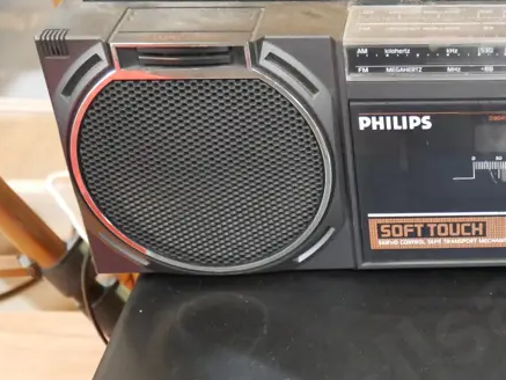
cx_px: 559
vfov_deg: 19.6
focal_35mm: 75
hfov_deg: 24.2
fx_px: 1097
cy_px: 262
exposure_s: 1/60
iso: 2500
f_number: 3.6
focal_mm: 16
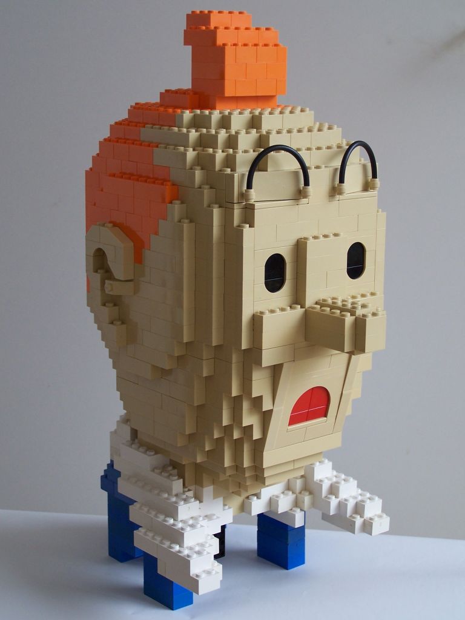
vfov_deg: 29.0
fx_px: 1200
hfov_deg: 21.9
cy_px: 310
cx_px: 232
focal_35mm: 67
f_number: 3.2
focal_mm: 11.1
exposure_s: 1/90
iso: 80
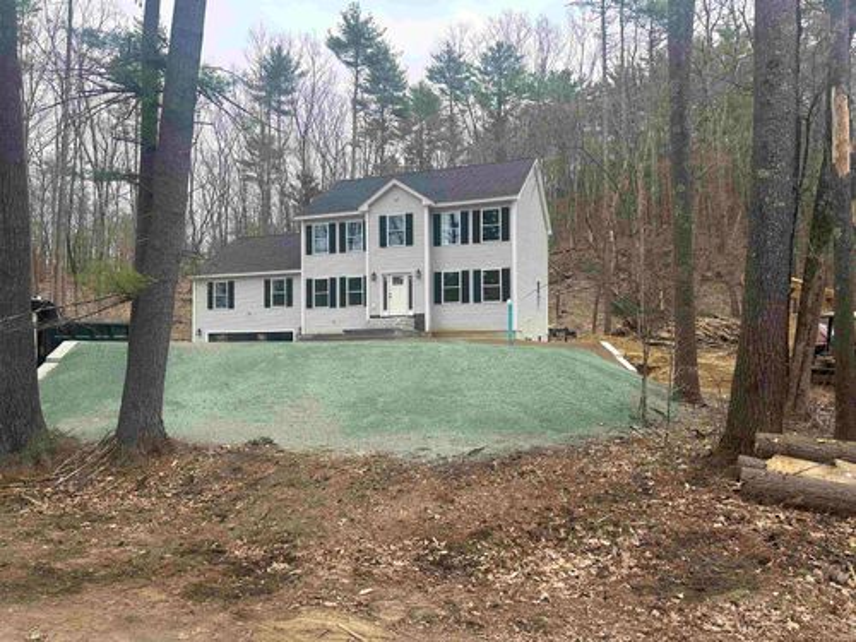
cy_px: 321
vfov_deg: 56.8
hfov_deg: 71.6
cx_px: 428
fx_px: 593
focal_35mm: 24
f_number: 1.78
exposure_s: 1/2299
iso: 80
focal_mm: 6.86
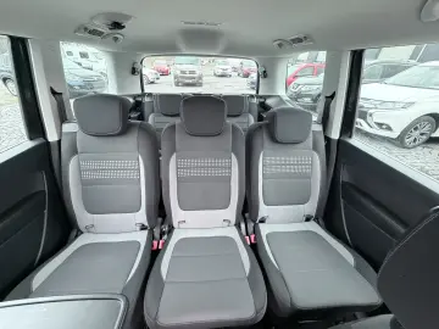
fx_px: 178
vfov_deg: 85.7
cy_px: 164
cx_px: 220
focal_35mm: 14
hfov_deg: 102.1
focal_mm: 2.22
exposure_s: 1/120
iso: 320
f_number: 2.2
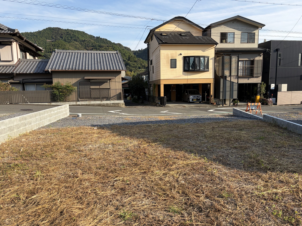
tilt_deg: -6.9
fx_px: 227
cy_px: 113
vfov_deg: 53.1
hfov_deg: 67.3
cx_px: 151
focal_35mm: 26
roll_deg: +0.9
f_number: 1.6
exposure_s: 1/1587
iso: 50
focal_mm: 5.96
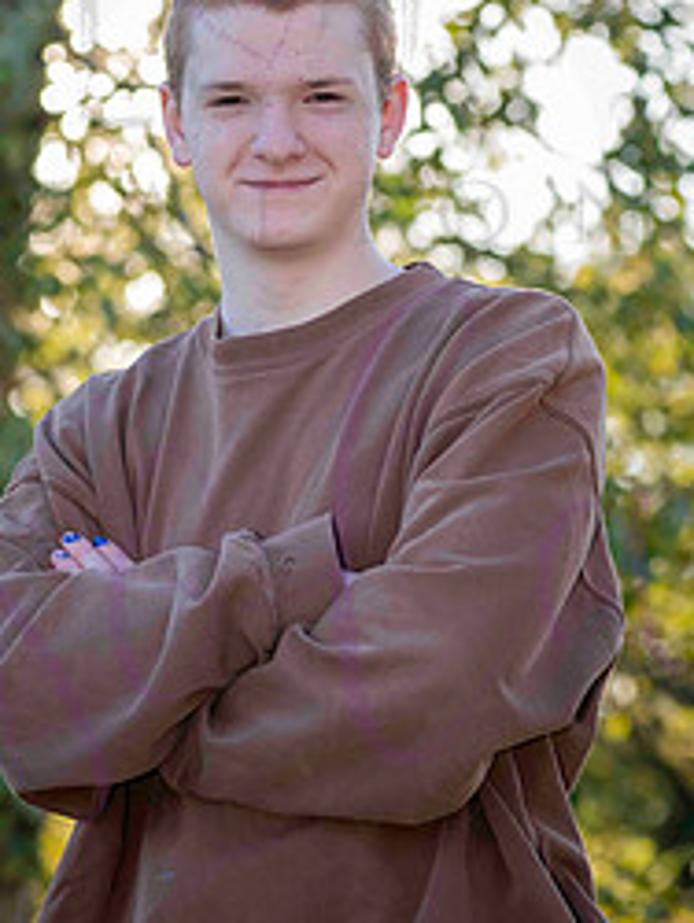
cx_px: 258
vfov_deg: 11.4
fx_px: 4617
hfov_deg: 8.6
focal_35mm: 173
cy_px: 343
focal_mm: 100
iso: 400
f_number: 5
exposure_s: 1/400
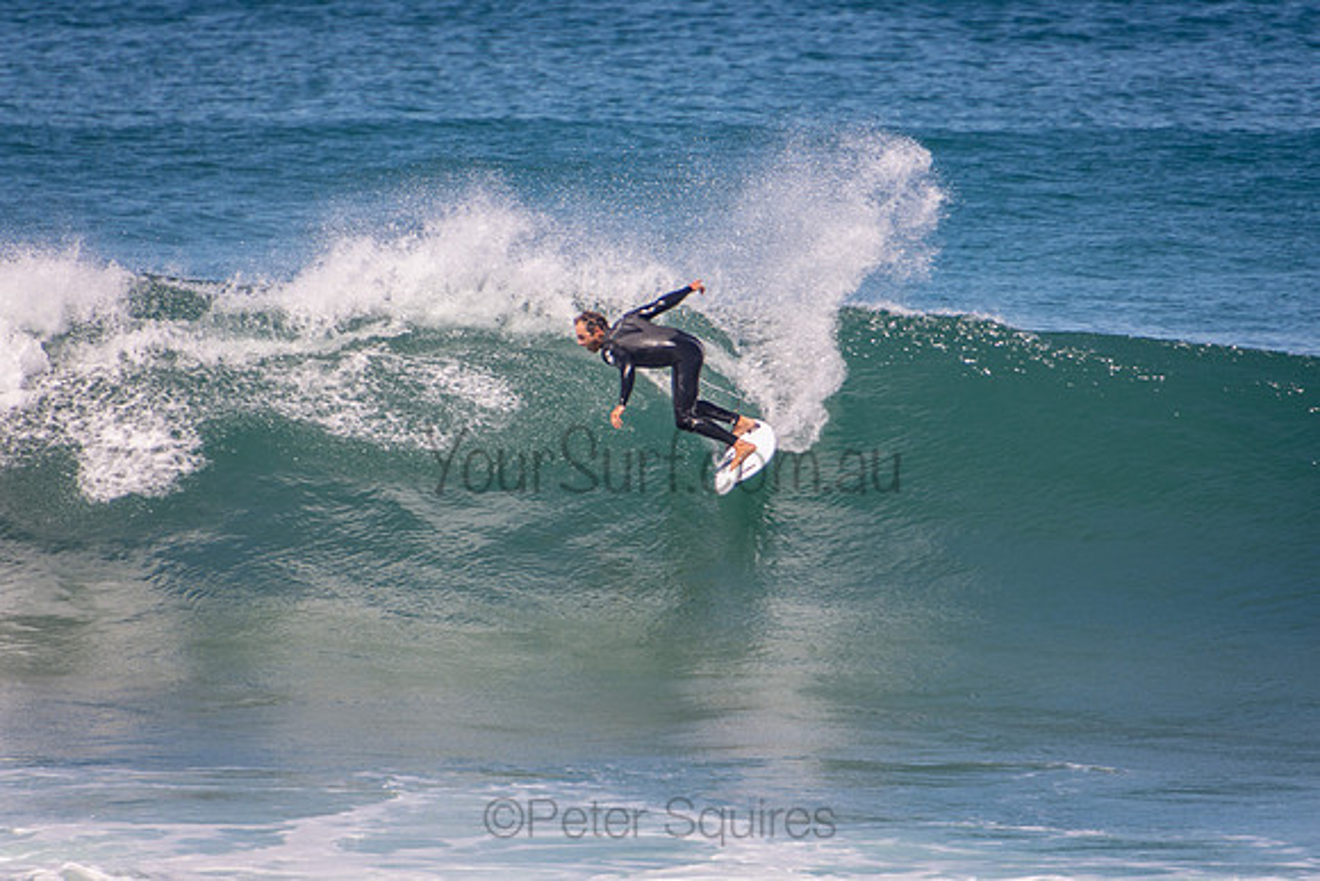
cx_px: 660
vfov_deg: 2.3
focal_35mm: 600
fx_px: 22004
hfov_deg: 3.4
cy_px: 440
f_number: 5.6
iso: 250
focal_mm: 400
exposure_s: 1/1250
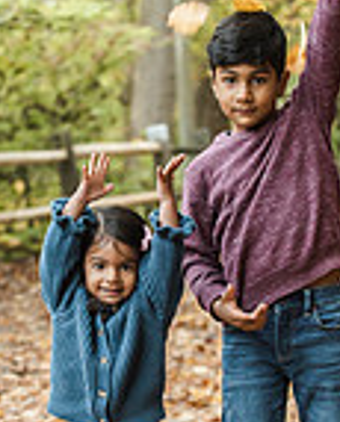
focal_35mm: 221
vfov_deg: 8.7
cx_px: 169
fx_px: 2771
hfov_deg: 7.0
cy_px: 248
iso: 2000
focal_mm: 75
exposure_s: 1/125
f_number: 4
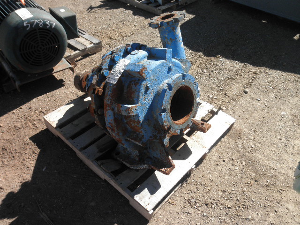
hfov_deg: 63.4
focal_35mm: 28
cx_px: 150
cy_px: 112
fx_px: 243
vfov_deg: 49.7
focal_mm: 5
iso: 64
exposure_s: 1/80
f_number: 8.5
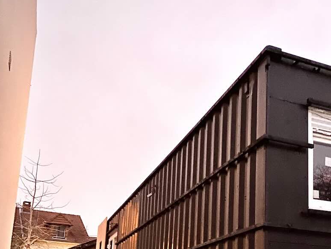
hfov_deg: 39.0
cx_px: 262
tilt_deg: +10.9
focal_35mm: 47
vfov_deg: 29.7
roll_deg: -1.2
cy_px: 222
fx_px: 450
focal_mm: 4.25
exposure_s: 1/20
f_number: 1.8
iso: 800
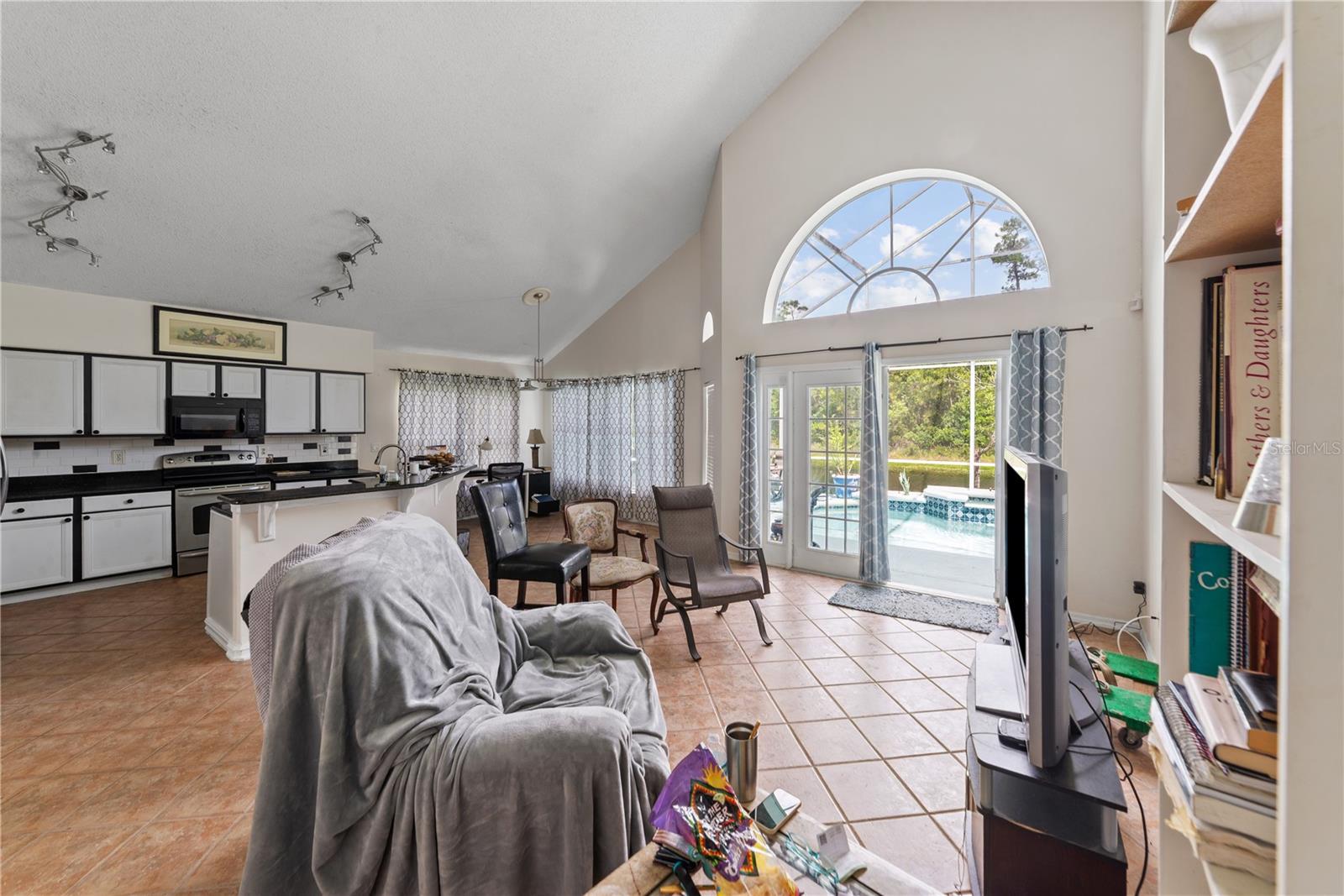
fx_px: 523
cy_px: 448
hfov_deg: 104.2
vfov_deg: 81.2
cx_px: 672
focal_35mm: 14
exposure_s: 1/3
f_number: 11
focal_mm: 14
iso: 160
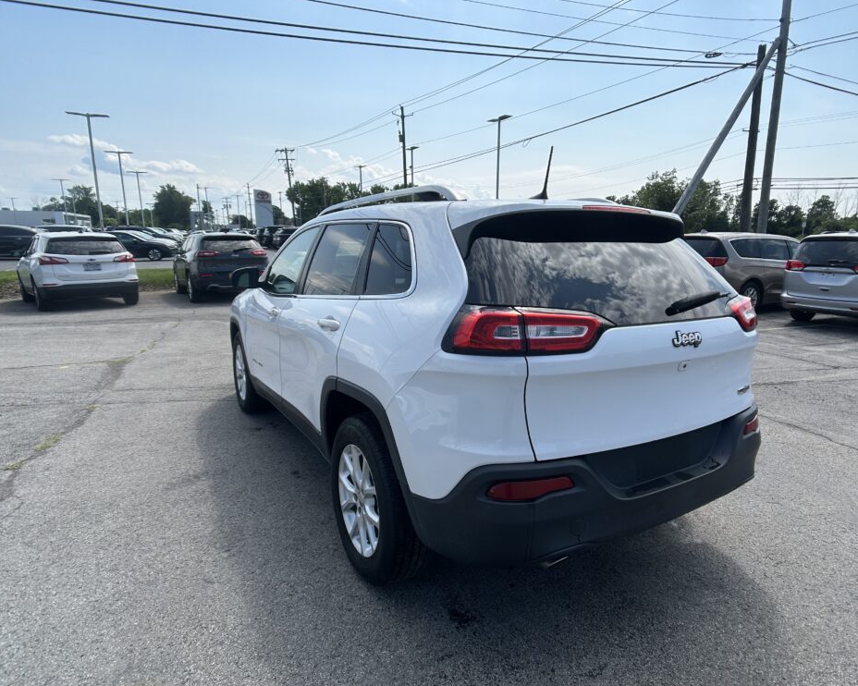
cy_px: 337
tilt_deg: -12.1
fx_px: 711
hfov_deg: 62.1
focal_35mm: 28
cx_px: 465
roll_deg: -1.2
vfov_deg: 51.5
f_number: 1.5
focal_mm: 5.7
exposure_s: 1/5587
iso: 50
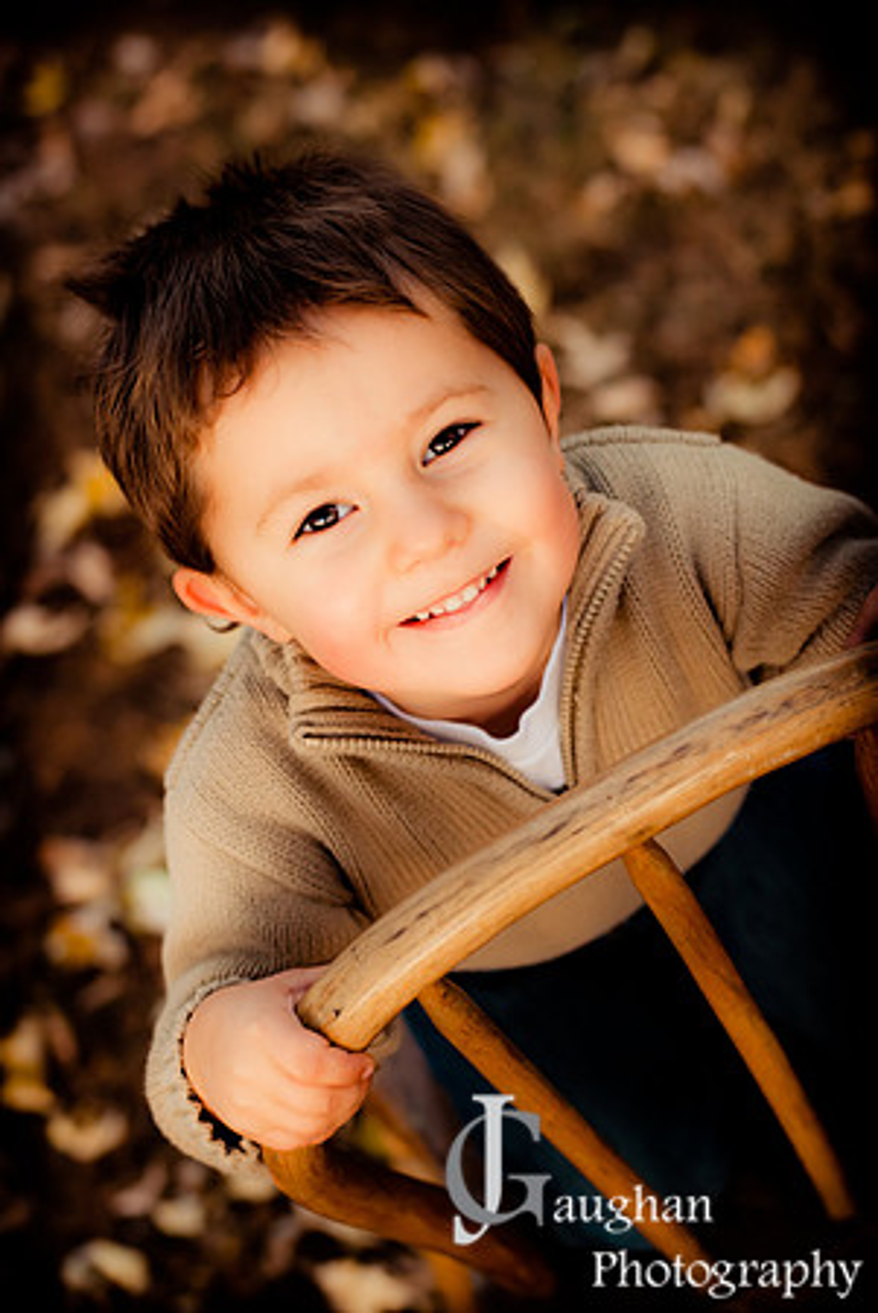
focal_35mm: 75
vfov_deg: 27.0
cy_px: 656
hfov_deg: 18.2
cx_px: 439
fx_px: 2737
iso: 400
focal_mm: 50
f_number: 2.8
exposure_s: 1/160
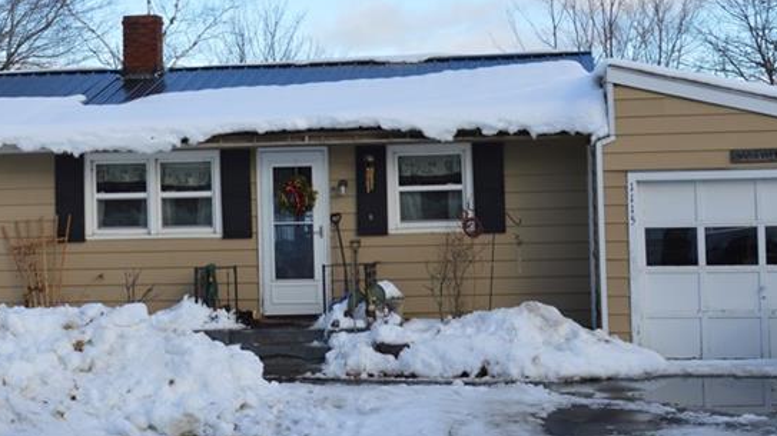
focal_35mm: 77
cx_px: 268
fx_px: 1586
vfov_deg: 15.5
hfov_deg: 27.4
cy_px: 61
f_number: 8
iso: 100
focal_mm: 26
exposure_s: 1/250
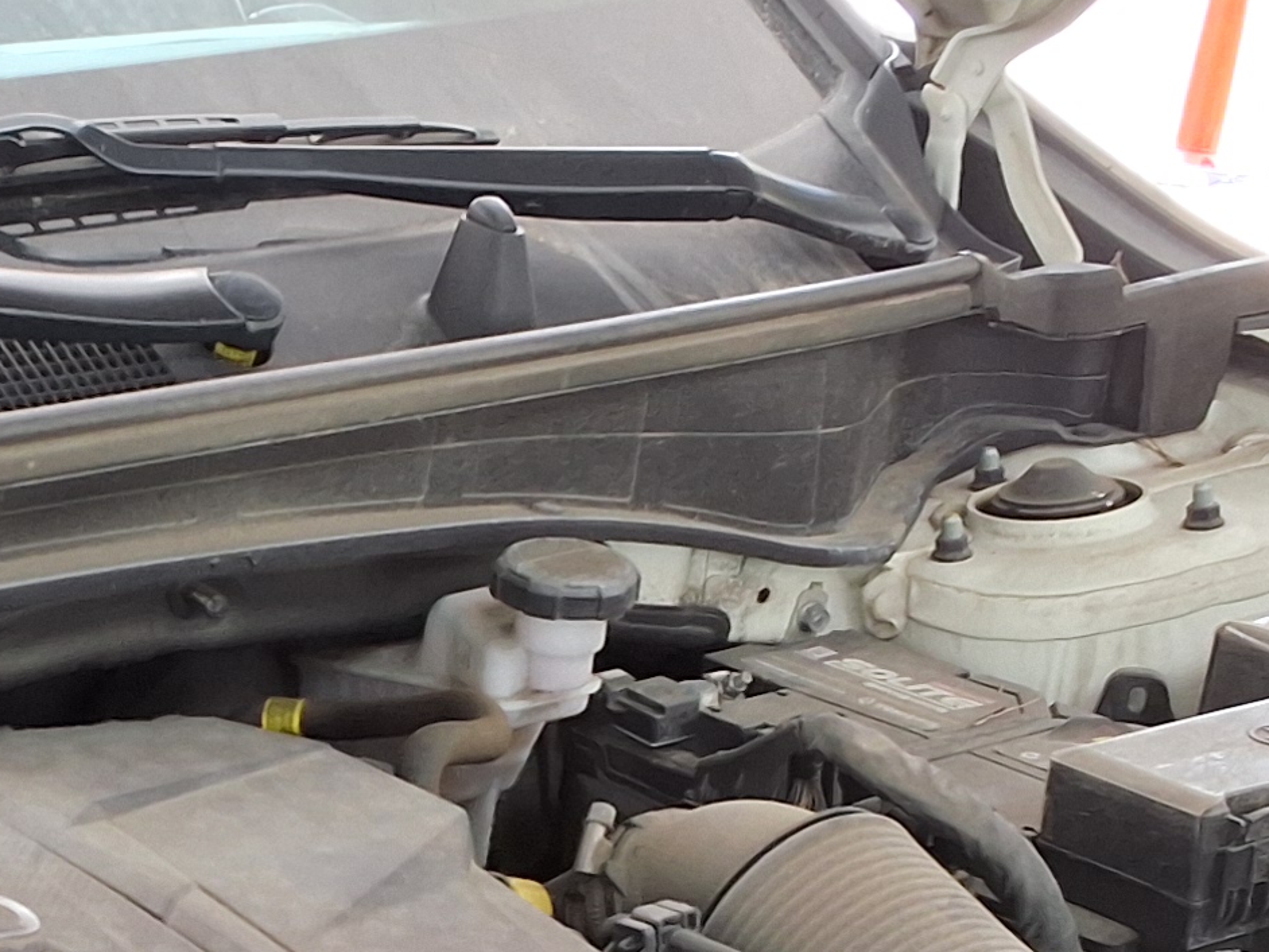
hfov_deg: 19.8
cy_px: 930
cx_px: 112
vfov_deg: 15.0
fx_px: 3557
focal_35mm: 97
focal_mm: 2.91
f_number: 1.9
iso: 40
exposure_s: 1/60
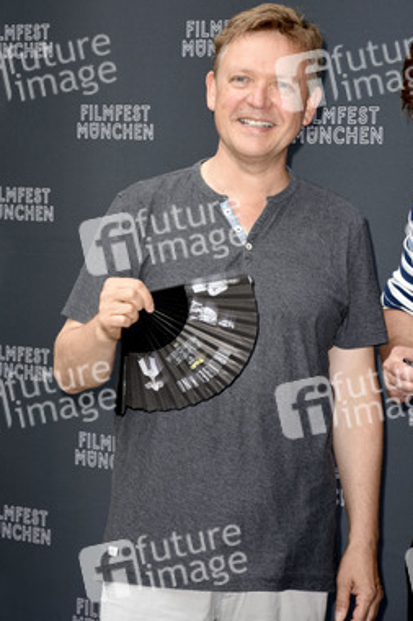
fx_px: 2721
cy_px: 319
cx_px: 211
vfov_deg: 13.0
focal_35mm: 158
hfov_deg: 8.7
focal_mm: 100
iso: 200
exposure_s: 1/100
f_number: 6.3
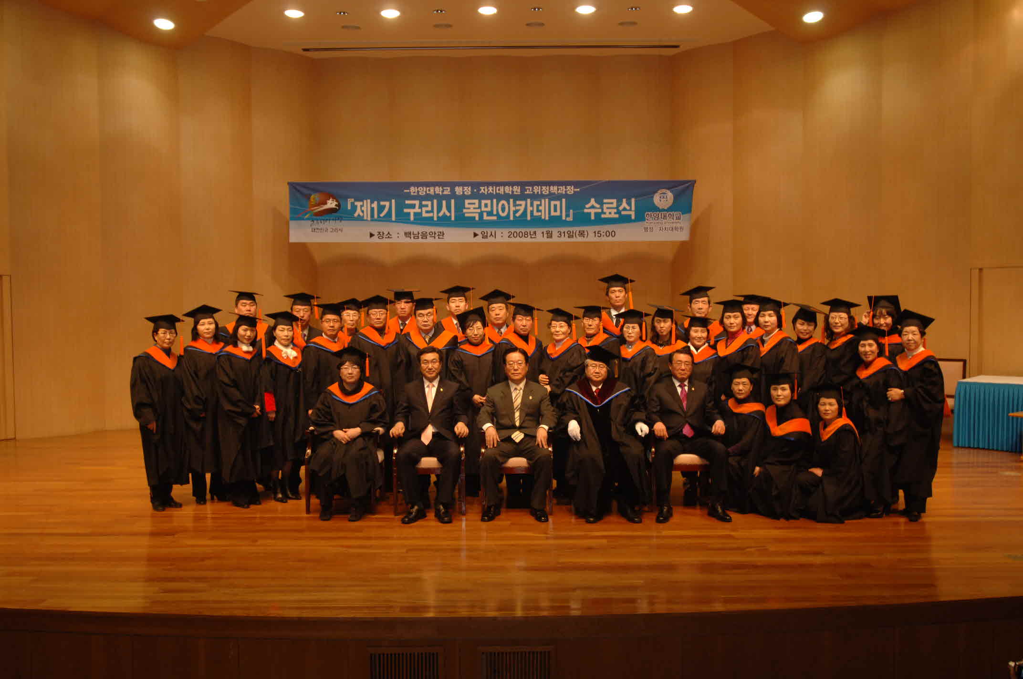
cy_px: 340
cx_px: 512
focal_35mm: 33
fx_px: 937
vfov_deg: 39.9
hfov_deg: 57.3
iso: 400
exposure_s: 1/60
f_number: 5.6
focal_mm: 22
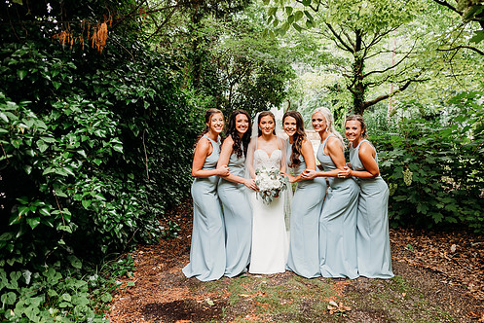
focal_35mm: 28
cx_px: 275
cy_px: 180
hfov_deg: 65.2
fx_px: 377
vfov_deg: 46.4
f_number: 2.5
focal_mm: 24
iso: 160
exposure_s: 1/160
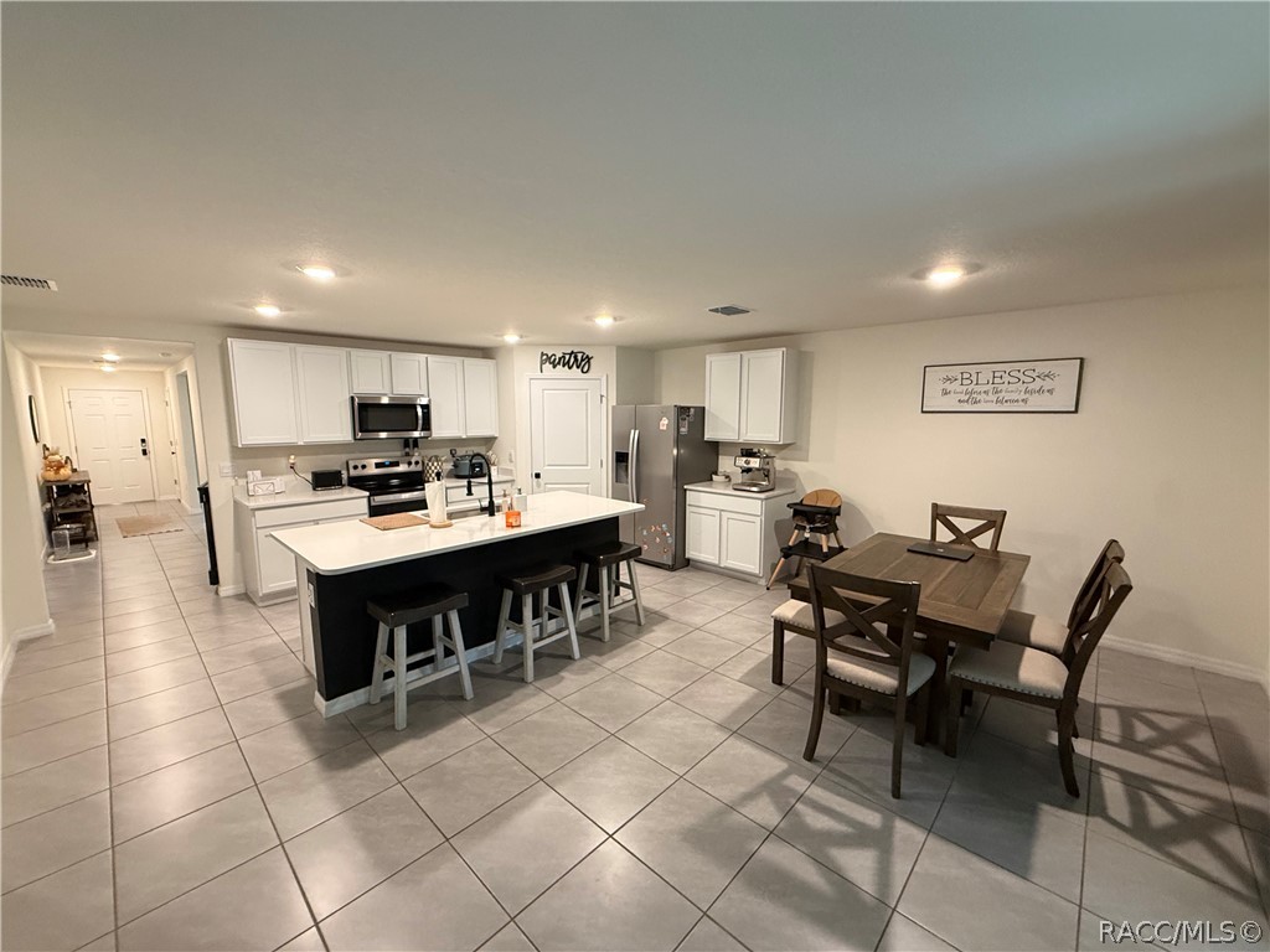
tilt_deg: -6.9
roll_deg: -0.1
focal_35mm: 14
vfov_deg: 85.7
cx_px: 635
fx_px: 514
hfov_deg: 102.1
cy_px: 476
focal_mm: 2.22
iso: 500
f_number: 2.2
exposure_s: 1/60
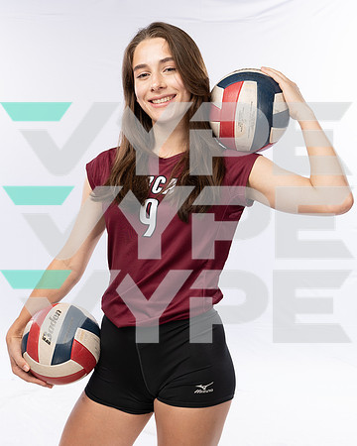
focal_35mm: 48
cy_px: 215
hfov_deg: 31.4
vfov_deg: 38.8
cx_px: 169
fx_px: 634
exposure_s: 1/250
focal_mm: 33
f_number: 5.6
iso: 160
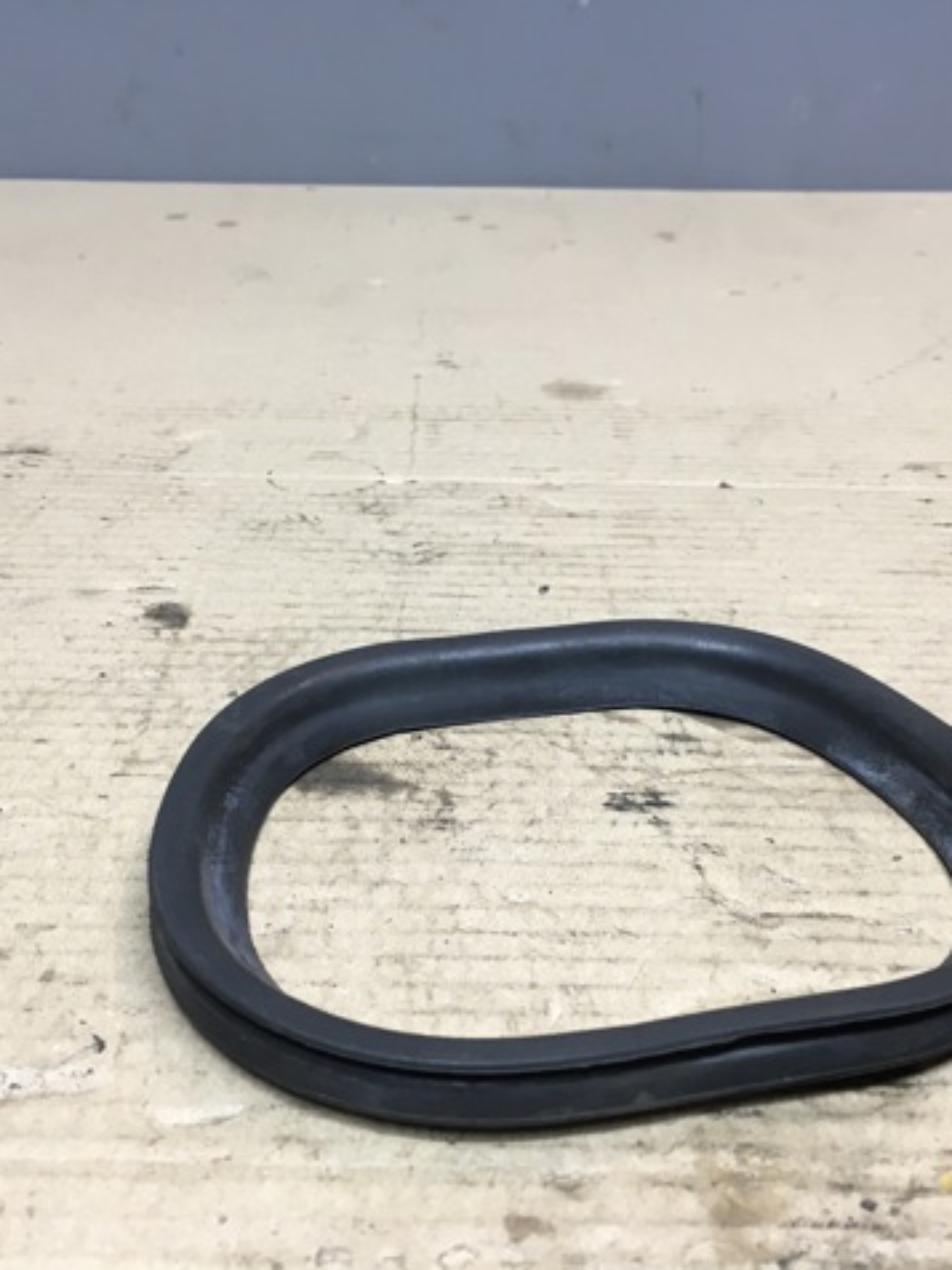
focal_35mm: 39
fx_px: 1430
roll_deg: -1.3
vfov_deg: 47.9
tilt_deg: -26.2
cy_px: 636
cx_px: 456
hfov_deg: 36.8
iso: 64
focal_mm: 4.15
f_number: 2.2
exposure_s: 1/33
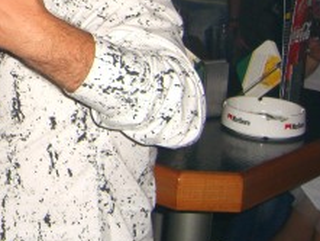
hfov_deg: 17.8
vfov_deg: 14.0
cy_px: -41
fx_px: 953
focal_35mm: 103
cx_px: -101
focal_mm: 7.9
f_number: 2.8
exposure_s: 1/60
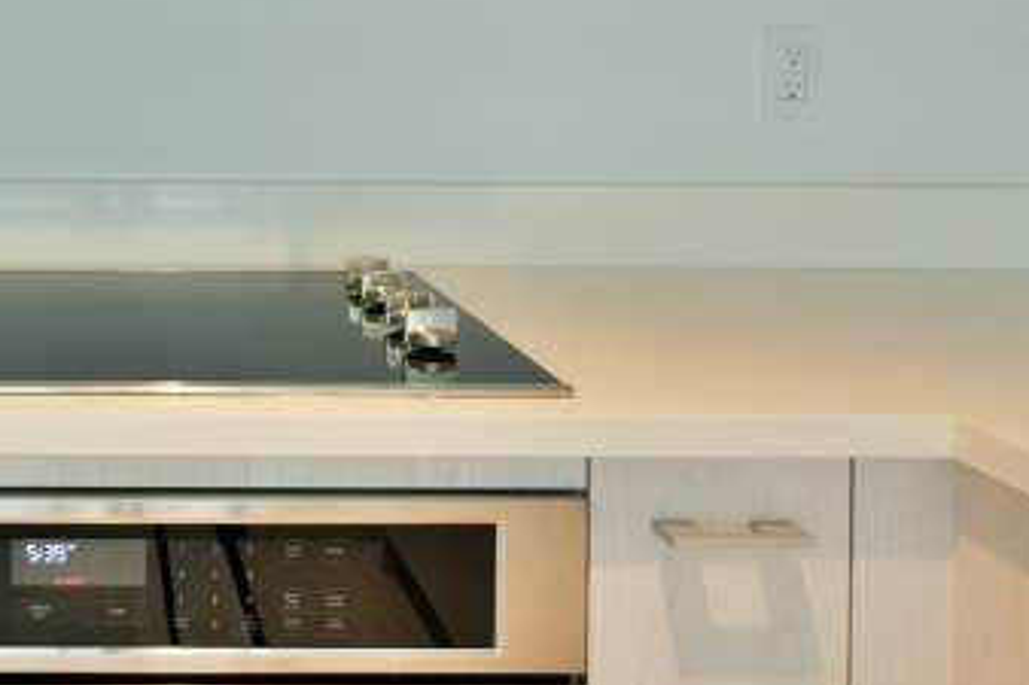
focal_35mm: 45
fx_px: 1286
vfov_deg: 28.6
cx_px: 119
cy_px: 56
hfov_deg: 40.6
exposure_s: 1/2.5
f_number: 10
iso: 200
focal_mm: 19
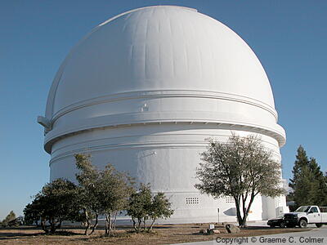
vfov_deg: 37.7
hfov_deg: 49.0
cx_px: 164
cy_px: 122
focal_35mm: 38
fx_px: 359
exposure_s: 1/716
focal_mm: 10
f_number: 7.2
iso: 100
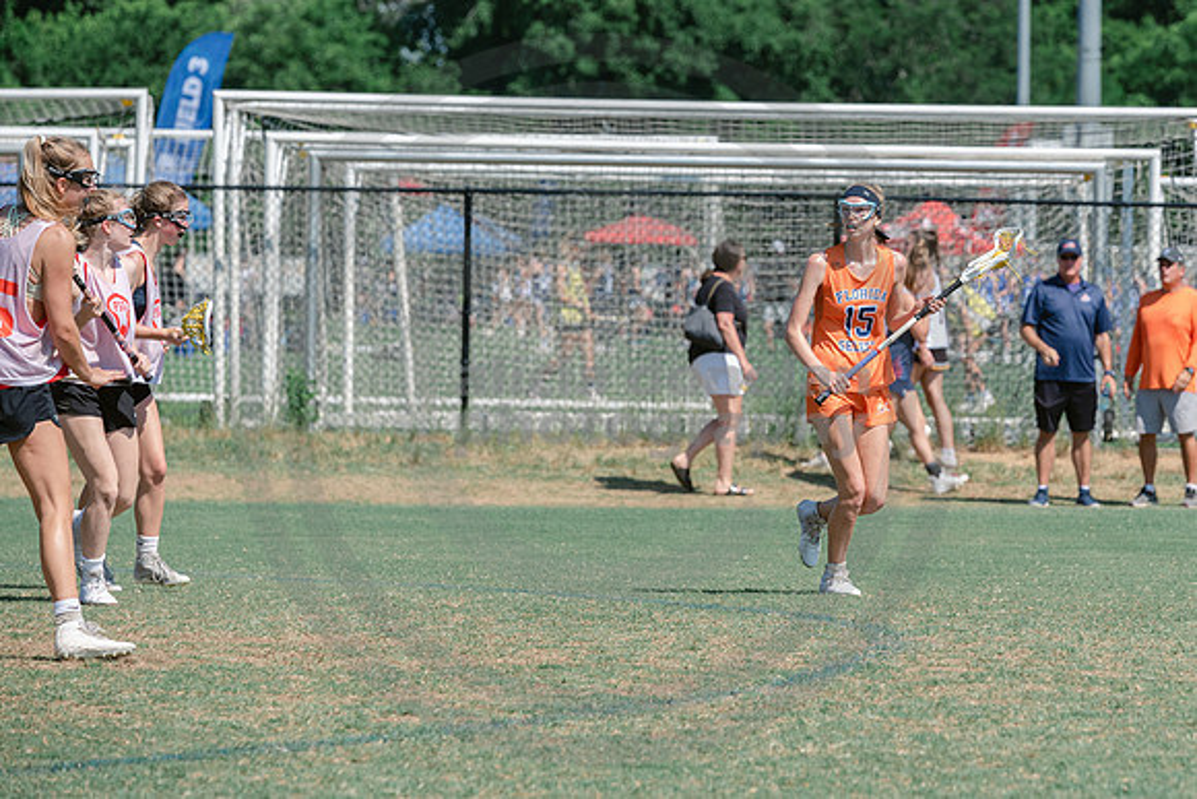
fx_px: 9471
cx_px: 842
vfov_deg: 4.8
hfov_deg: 7.2
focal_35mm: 285
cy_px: 335
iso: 400
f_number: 5.6
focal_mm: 200
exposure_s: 1/2000
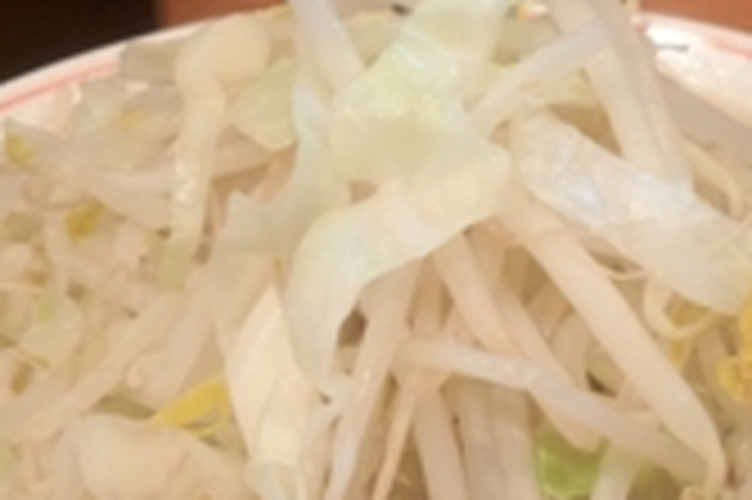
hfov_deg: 20.8
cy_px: 180
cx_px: 387
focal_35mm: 98
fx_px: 2045
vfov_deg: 13.9
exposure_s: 1/20
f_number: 2.4
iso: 100
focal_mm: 4.28
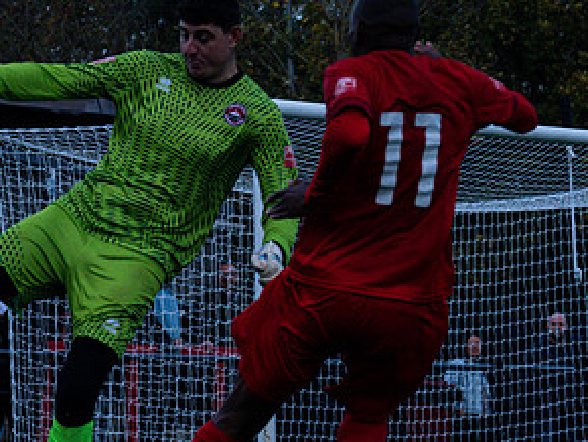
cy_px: 192
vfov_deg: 3.9
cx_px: 388
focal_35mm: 378
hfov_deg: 5.2
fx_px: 6426
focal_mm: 135
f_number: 8
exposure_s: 1/2000
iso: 800
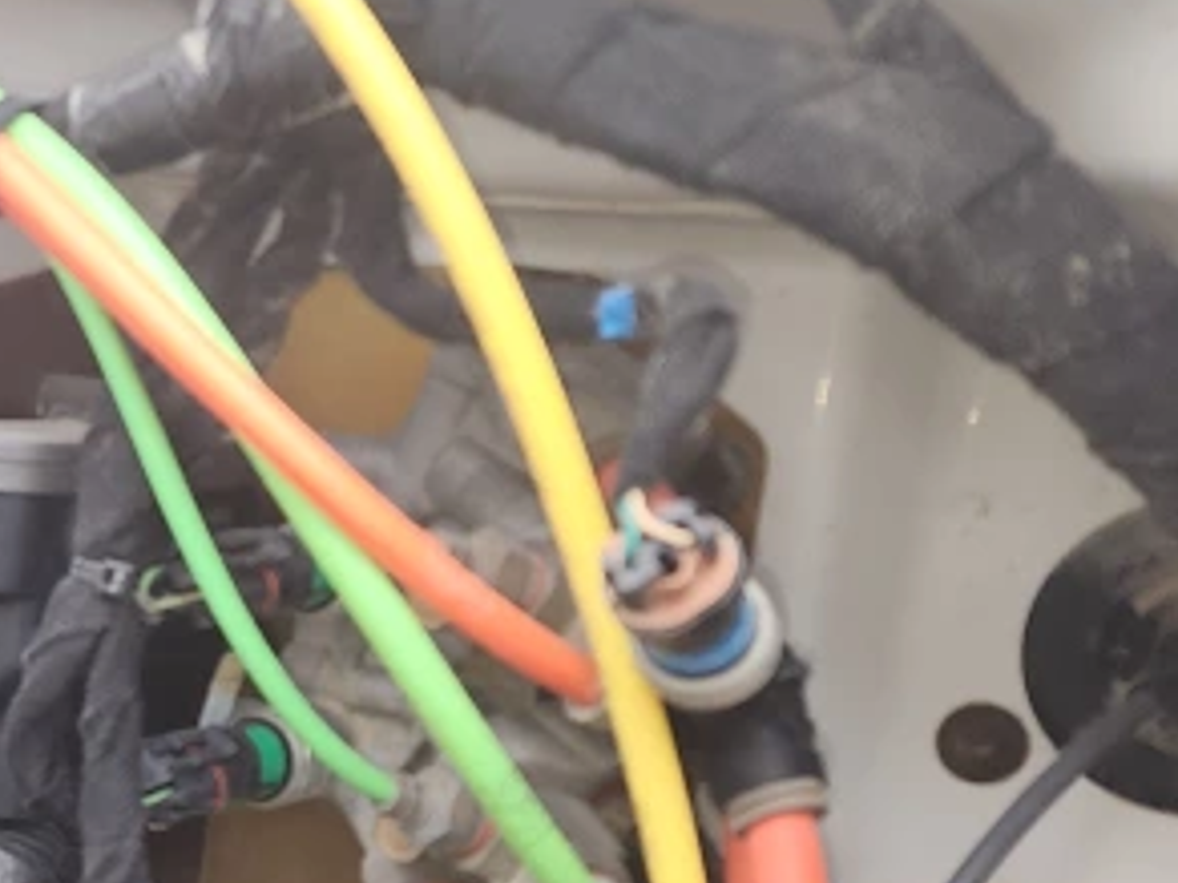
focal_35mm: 63
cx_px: -238
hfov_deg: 27.1
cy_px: 734
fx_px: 2144
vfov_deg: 22.9
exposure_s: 1/120
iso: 25
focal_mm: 6.4
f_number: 1.8
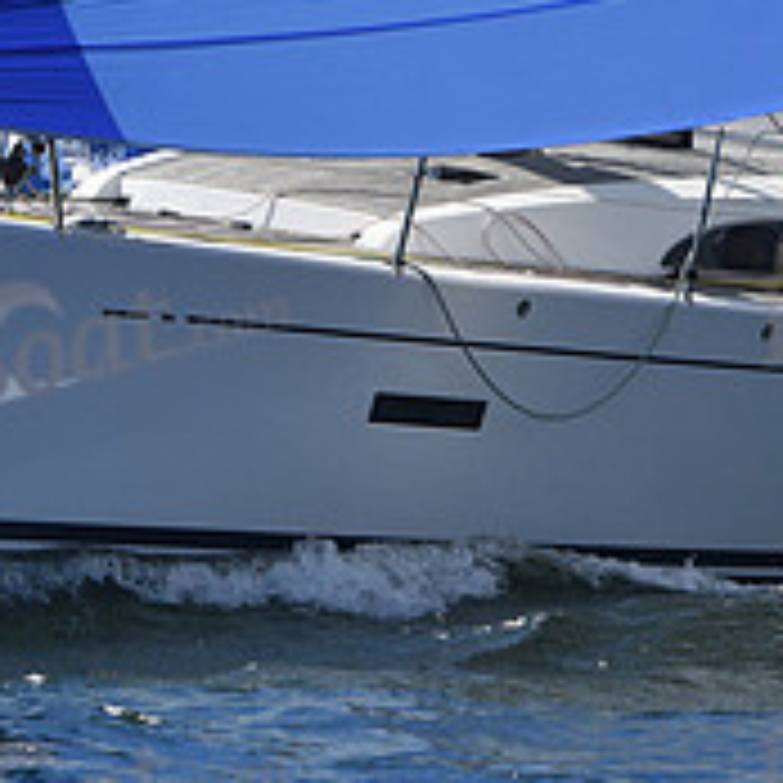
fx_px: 9776
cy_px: 79
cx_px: 526
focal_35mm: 382
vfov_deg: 4.6
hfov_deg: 4.6
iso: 320
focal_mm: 135
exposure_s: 1/1250
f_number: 10
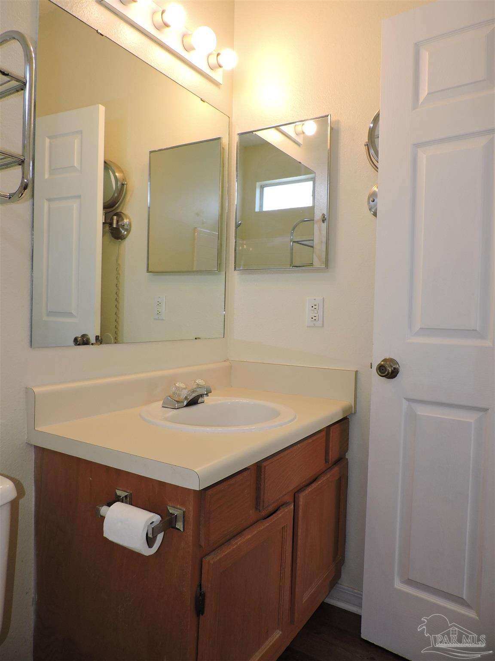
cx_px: 248
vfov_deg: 71.6
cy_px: 330
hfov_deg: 56.8
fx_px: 458
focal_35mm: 24
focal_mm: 4.3
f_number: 3
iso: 100
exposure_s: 1/50
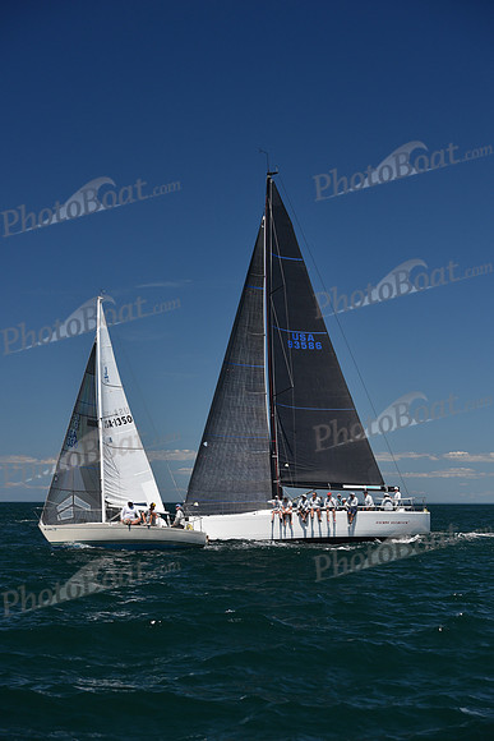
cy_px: 370
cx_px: 247
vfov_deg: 28.8
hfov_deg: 19.5
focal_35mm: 70
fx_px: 1440
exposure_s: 1/800
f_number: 6.3
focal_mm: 70
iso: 250
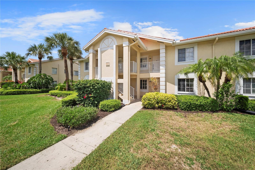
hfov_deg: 112.6
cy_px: 85
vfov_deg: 90.1
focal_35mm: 12
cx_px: 128
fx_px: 85
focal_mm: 12
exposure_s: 1/2000
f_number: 11
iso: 2000
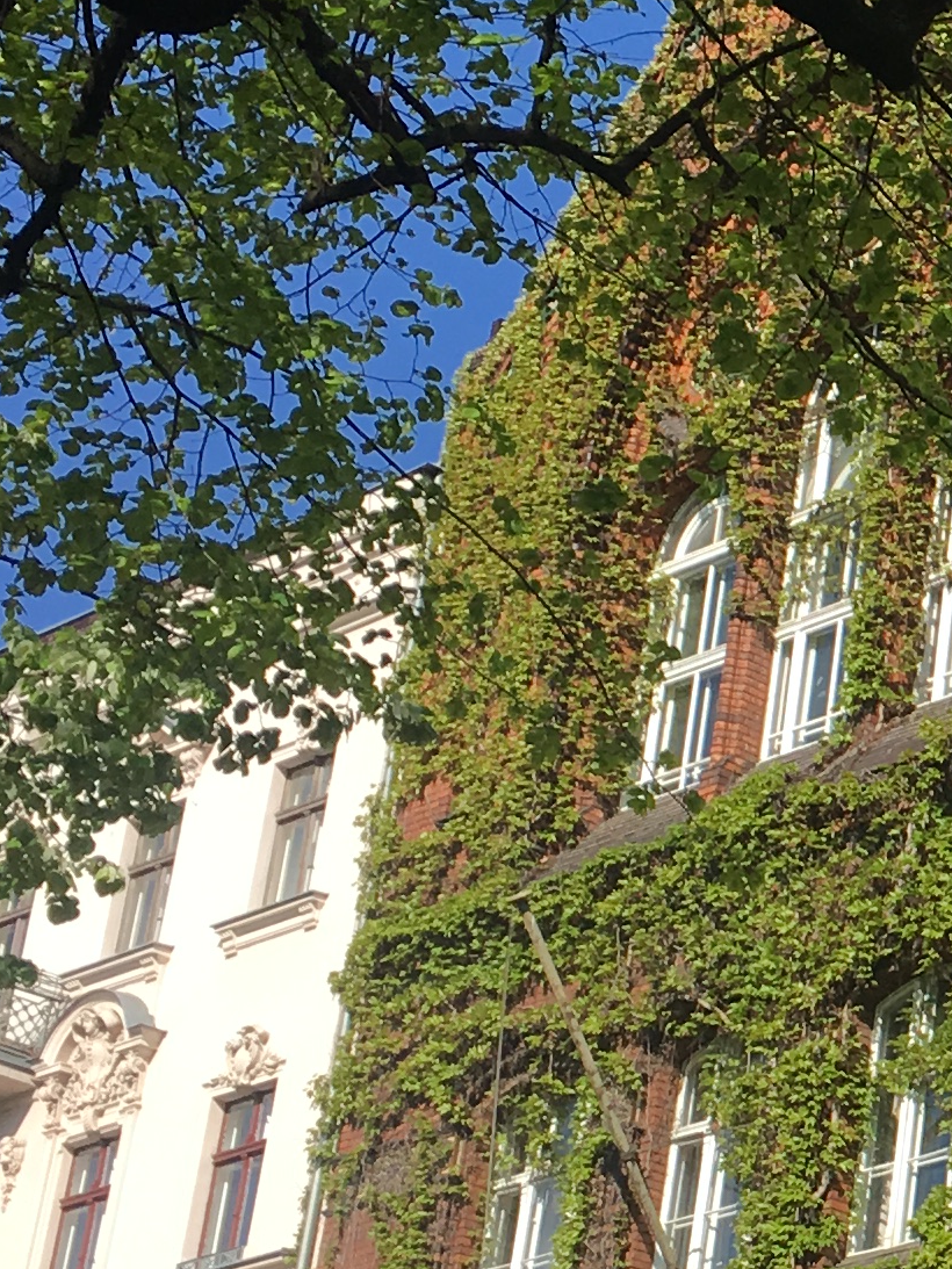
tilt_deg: +26.7
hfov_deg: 12.6
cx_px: 1696
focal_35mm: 107
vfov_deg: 18.4
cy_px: 770
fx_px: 3923
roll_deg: +0.0
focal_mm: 4.15
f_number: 2.2
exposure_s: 1/1183
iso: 25
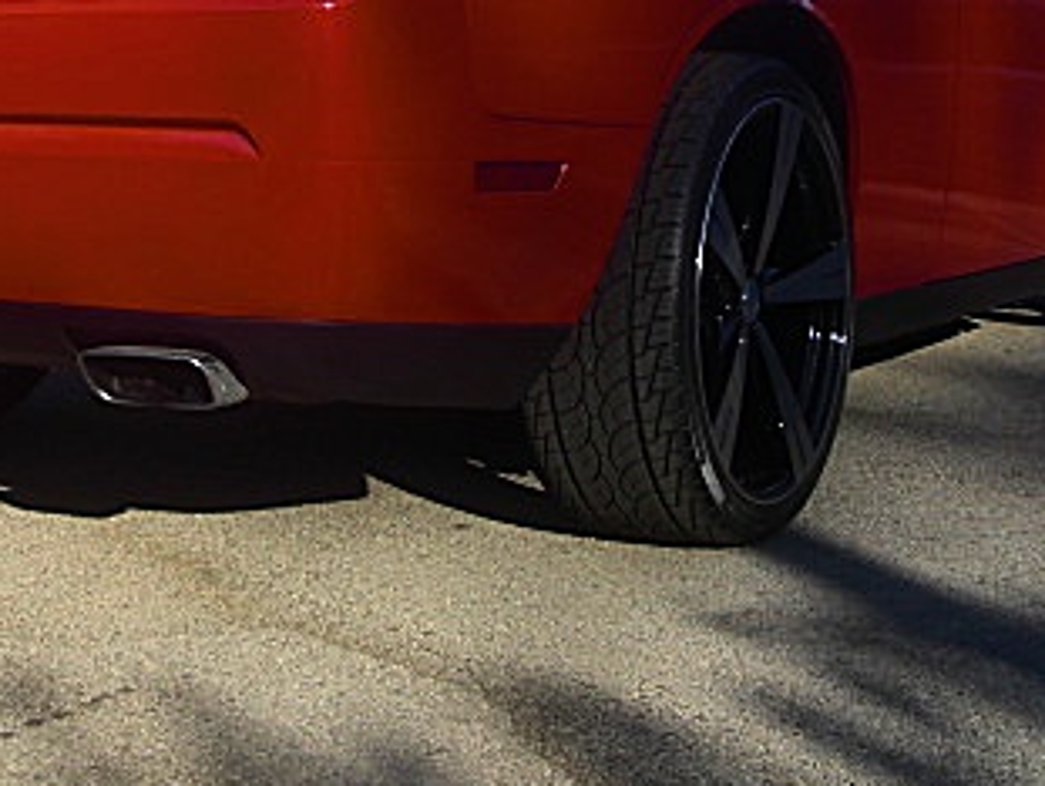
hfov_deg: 26.1
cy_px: 161
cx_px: 302
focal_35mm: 74
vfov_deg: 19.7
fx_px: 2237
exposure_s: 1/500
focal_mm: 6.3
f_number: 2.8
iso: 50
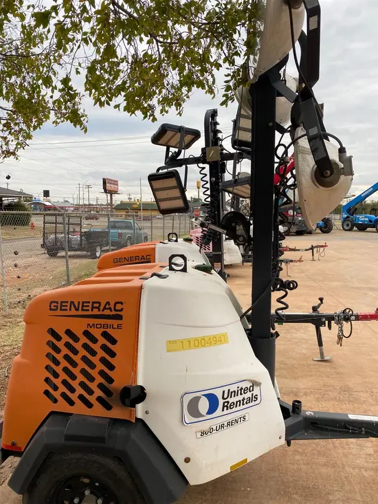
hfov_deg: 53.1
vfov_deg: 67.3
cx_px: 189
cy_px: 252
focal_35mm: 26
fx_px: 378
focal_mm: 4.25
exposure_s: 1/519
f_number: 1.8
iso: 32
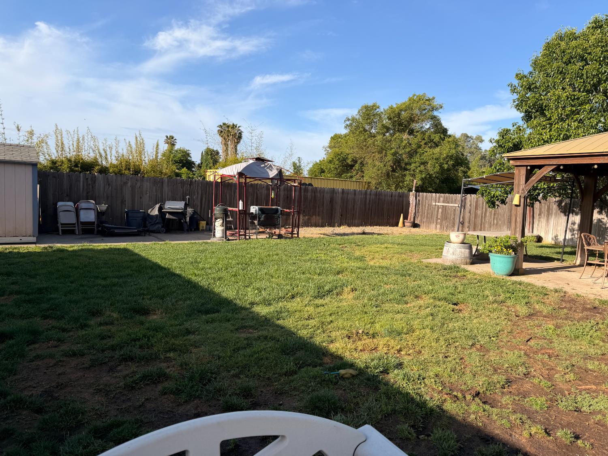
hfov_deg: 71.6
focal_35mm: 24
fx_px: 422
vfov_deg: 56.8
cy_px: 228
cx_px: 304
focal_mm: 6.76
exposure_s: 1/3021
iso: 80
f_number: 1.78
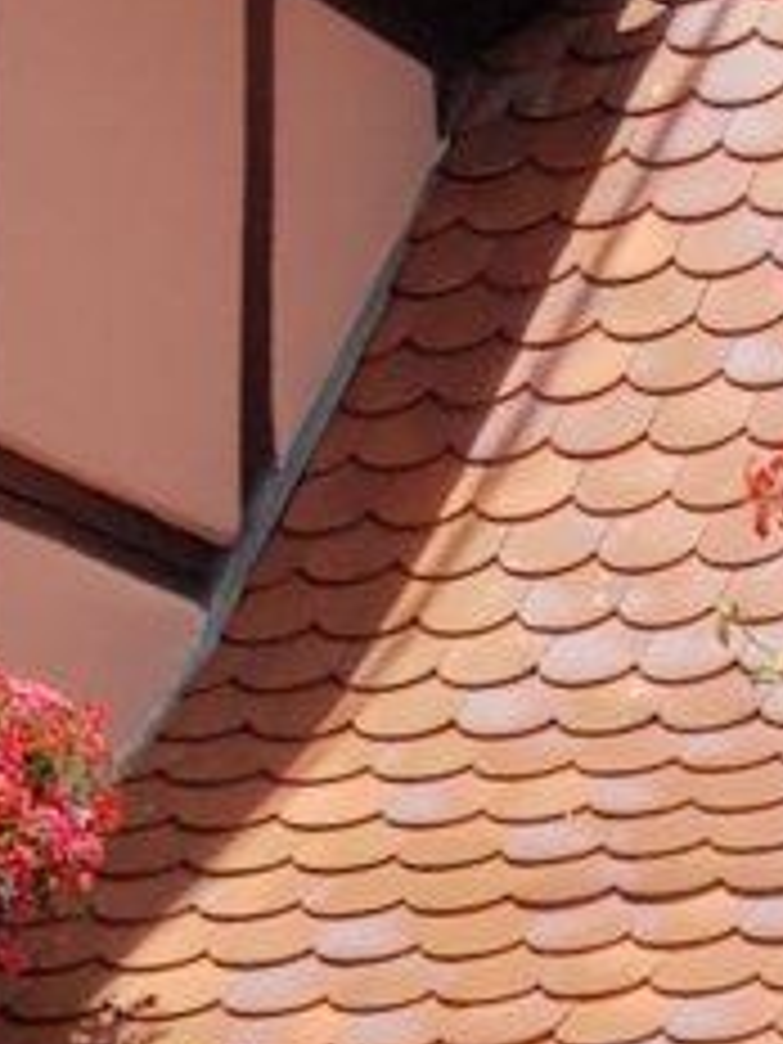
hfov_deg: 7.7
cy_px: 2250
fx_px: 5187
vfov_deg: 10.4
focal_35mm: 172
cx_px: 2200
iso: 40
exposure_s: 1/1664
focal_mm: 4.2
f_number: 1.7
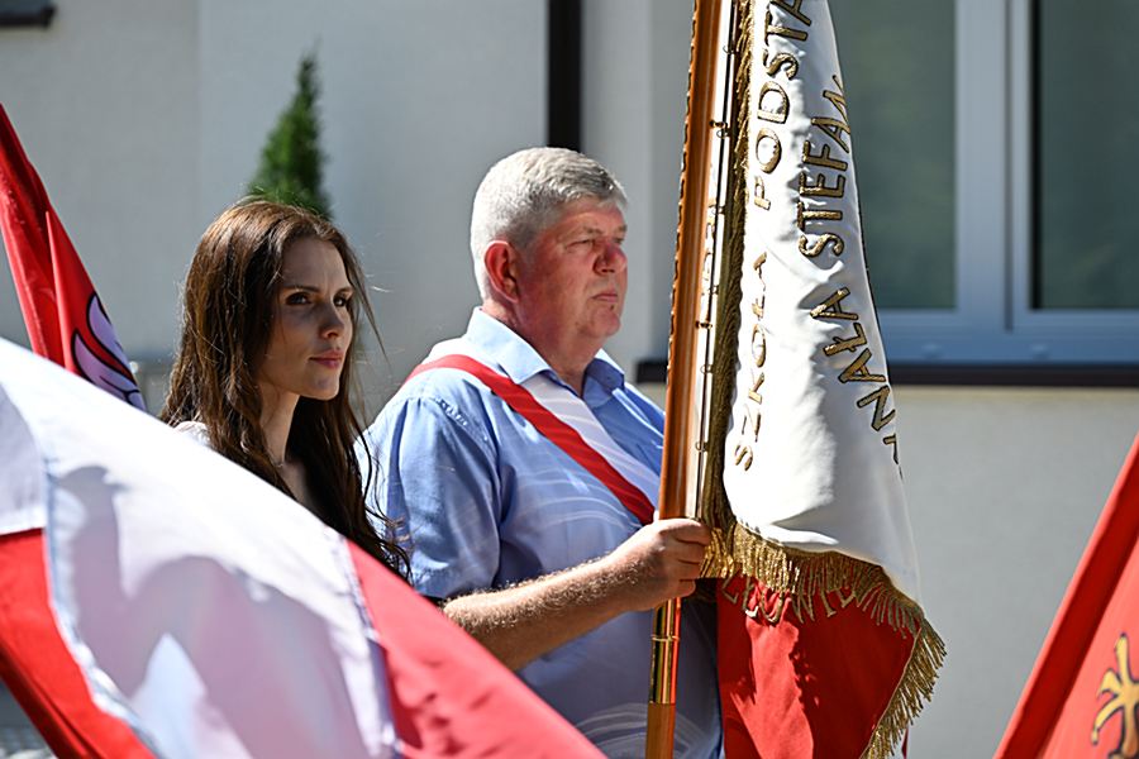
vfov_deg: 6.9
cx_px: 570
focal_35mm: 200
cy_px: 380
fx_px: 6327
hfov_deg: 10.3
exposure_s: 1/500
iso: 280
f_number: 8
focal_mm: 200
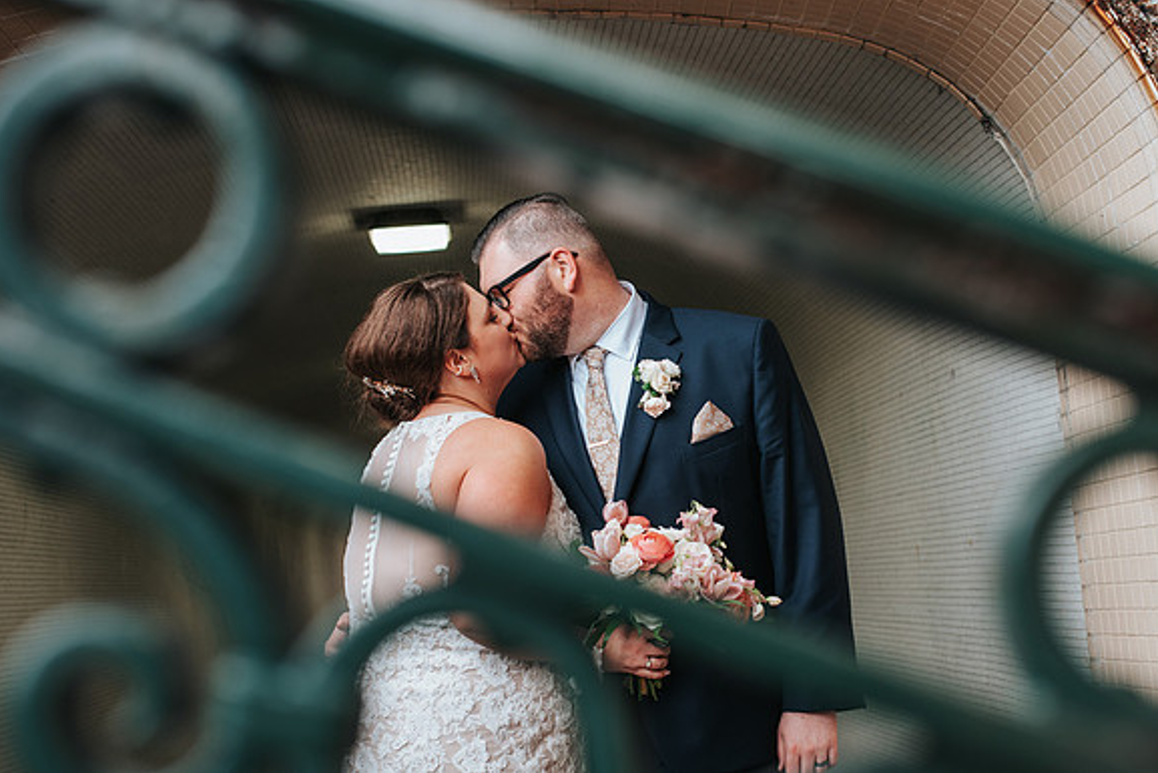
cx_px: 633
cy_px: 416
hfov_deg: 35.6
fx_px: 1802
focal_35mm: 56
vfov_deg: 24.2
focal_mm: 50
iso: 500
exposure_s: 1/320
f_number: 4
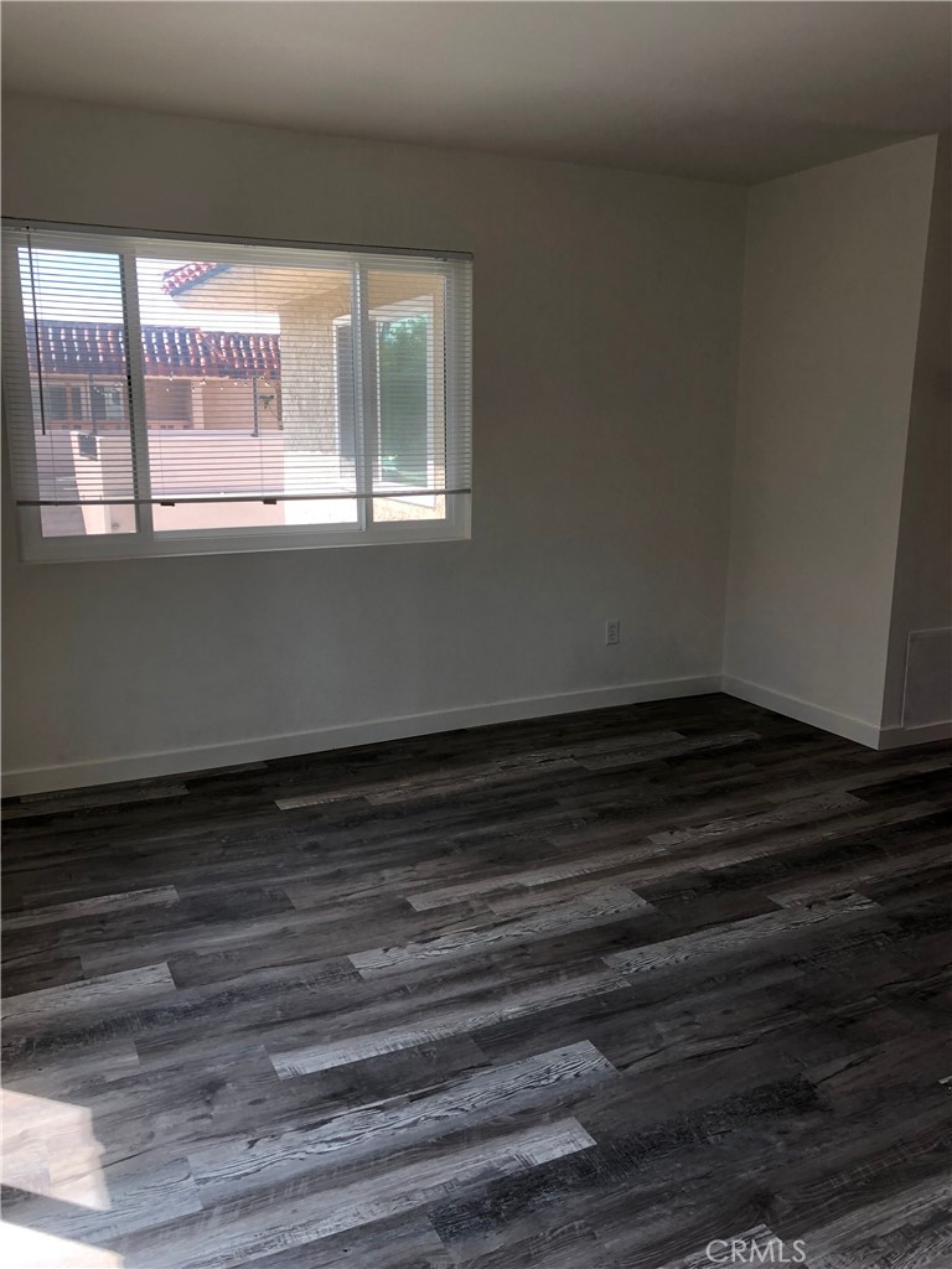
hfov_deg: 49.7
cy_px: 634
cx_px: 476
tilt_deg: -10.4
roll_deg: -0.8
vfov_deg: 63.4
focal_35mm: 28
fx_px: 1027
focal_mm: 4
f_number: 1.8
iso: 40
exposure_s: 1/120
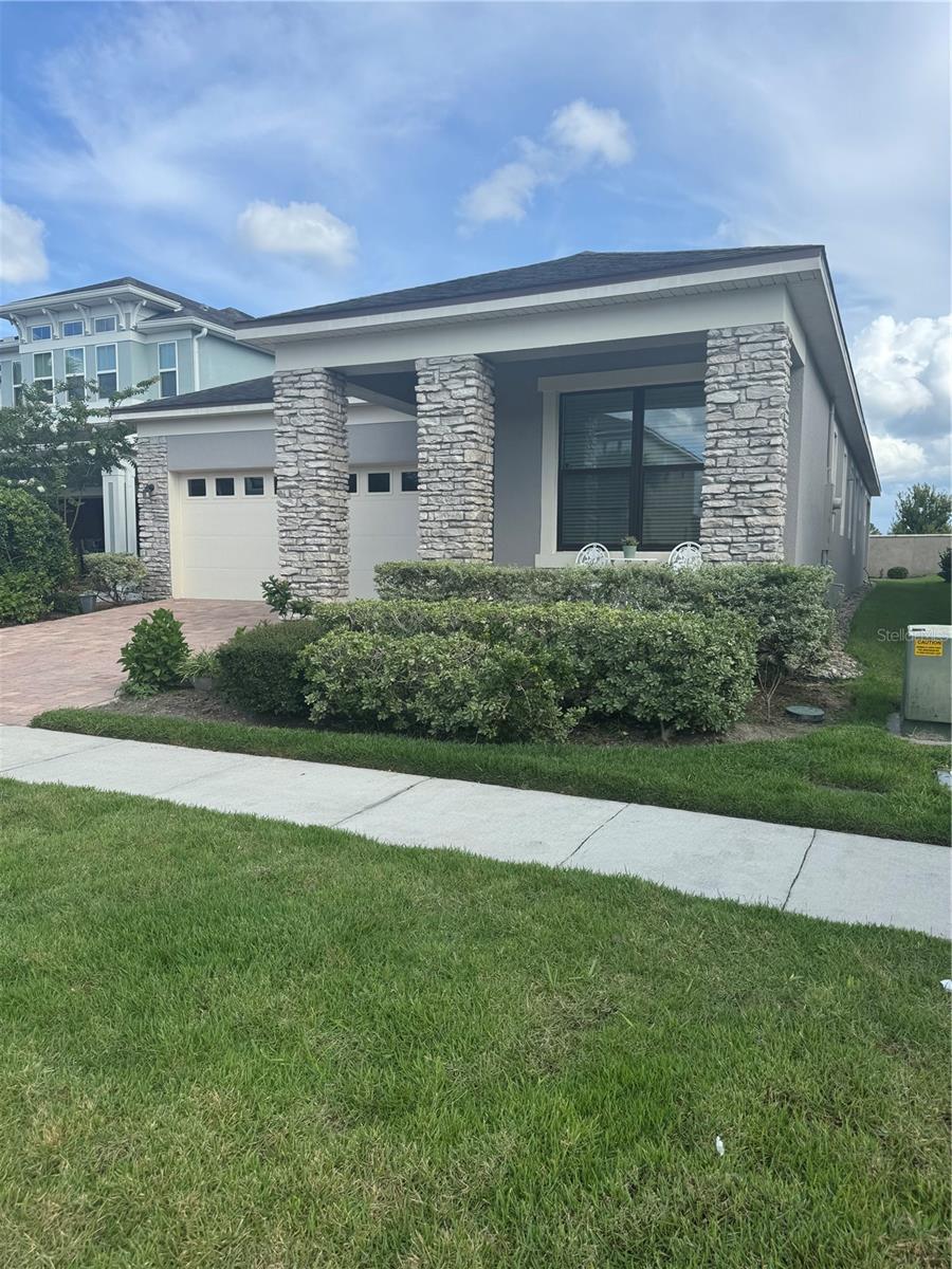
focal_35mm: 24
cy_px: 634
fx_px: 880
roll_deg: +0.5
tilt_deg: -4.5
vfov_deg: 71.6
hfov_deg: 56.8
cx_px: 476
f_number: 1.78
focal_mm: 6.76
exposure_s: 1/3096
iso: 80
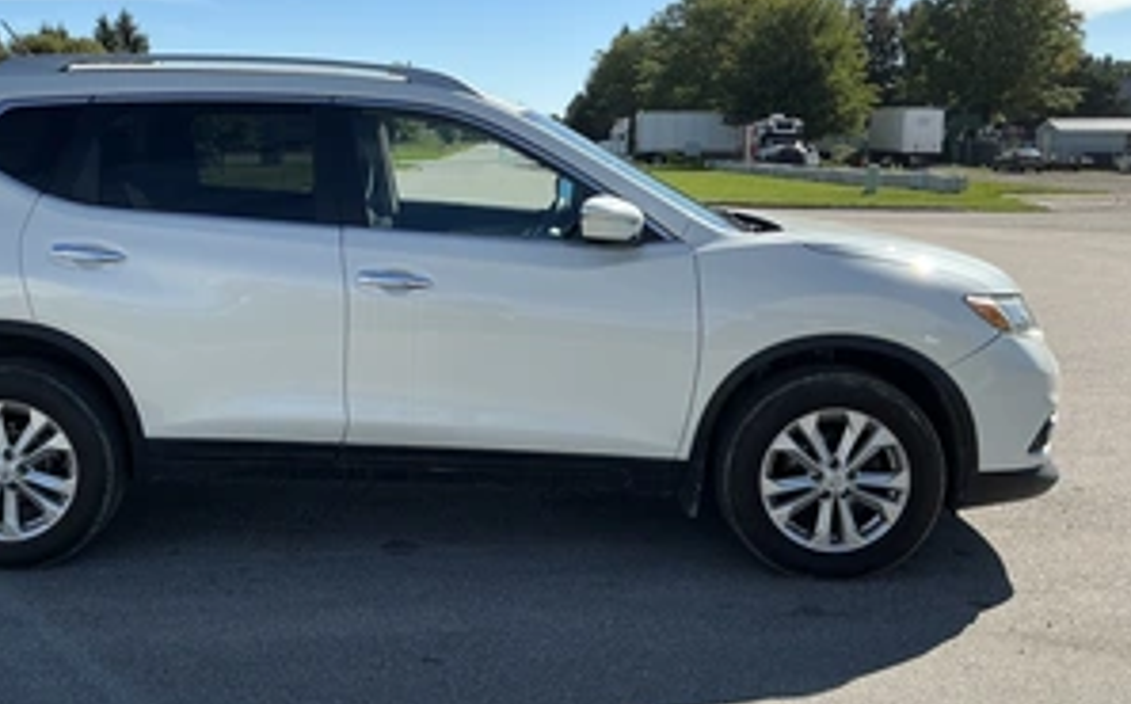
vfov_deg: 31.9
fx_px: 1232
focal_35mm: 40
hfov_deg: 48.9
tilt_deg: -4.6
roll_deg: -0.1
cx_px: 438
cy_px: 312
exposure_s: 1/1848
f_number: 1.8
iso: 25
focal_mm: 3
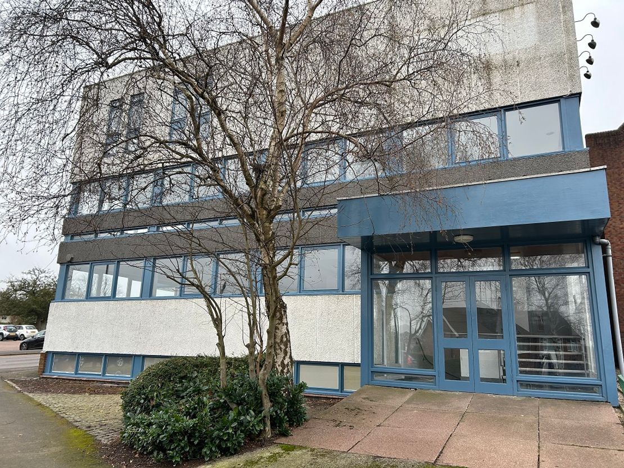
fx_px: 469
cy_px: 234
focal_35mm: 26
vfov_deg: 53.1
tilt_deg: +13.6
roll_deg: -1.2
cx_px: 312
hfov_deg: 67.3
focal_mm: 5.7
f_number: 1.5
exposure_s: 1/121
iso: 50
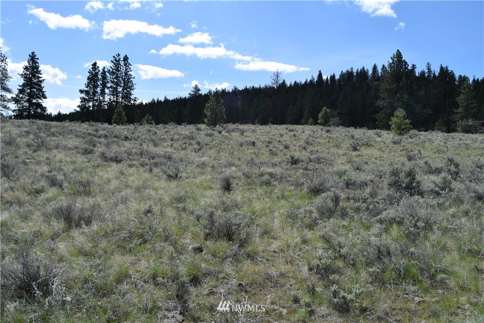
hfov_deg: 67.4
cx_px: 242
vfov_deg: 47.9
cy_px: 162
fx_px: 363
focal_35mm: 27
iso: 200
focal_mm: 18
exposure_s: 1/400
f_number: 10
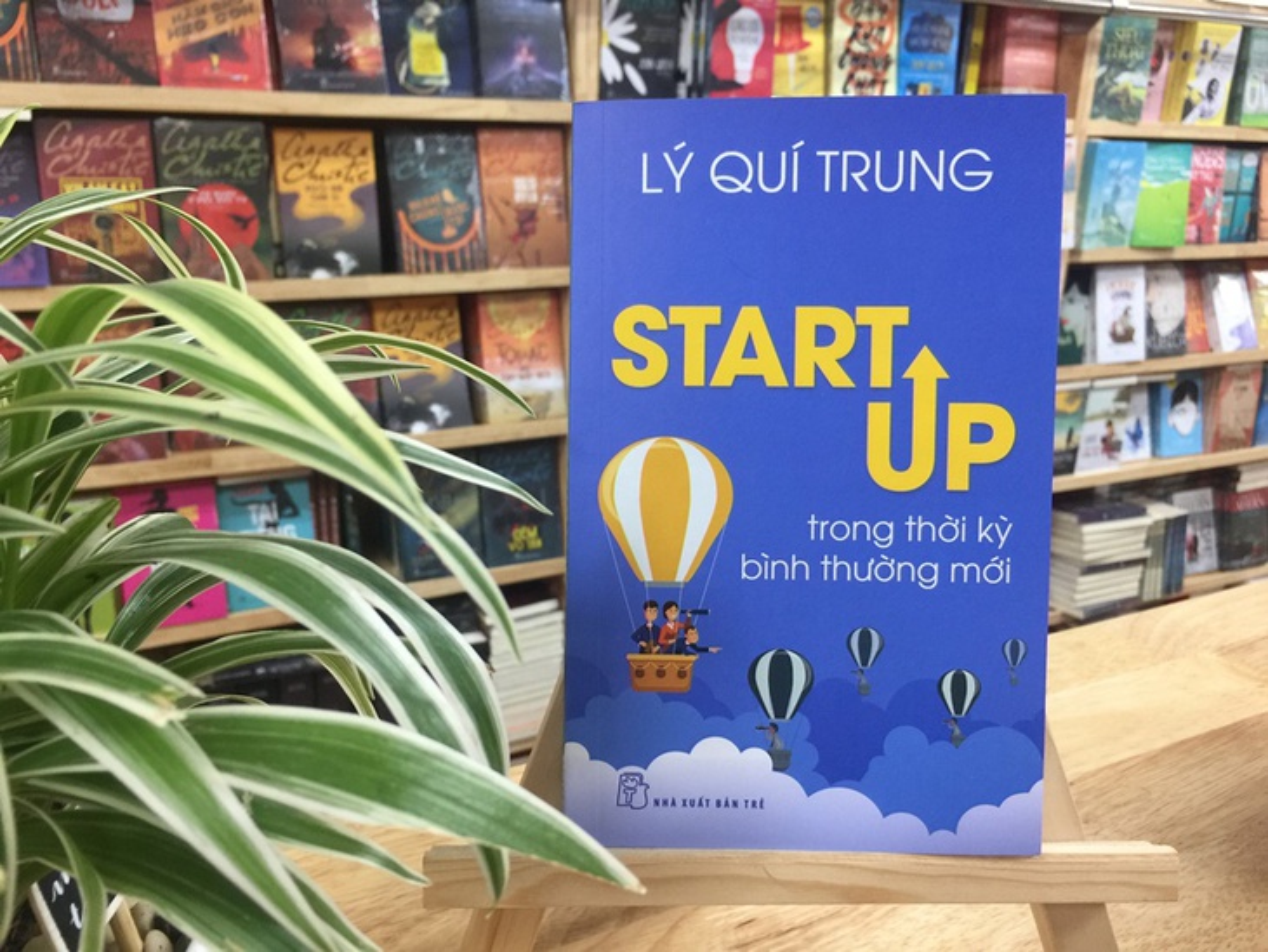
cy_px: 476
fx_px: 1063
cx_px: 634
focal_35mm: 29
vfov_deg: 48.3
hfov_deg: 61.6
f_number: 2.2
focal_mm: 4.15
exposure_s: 1/33
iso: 80
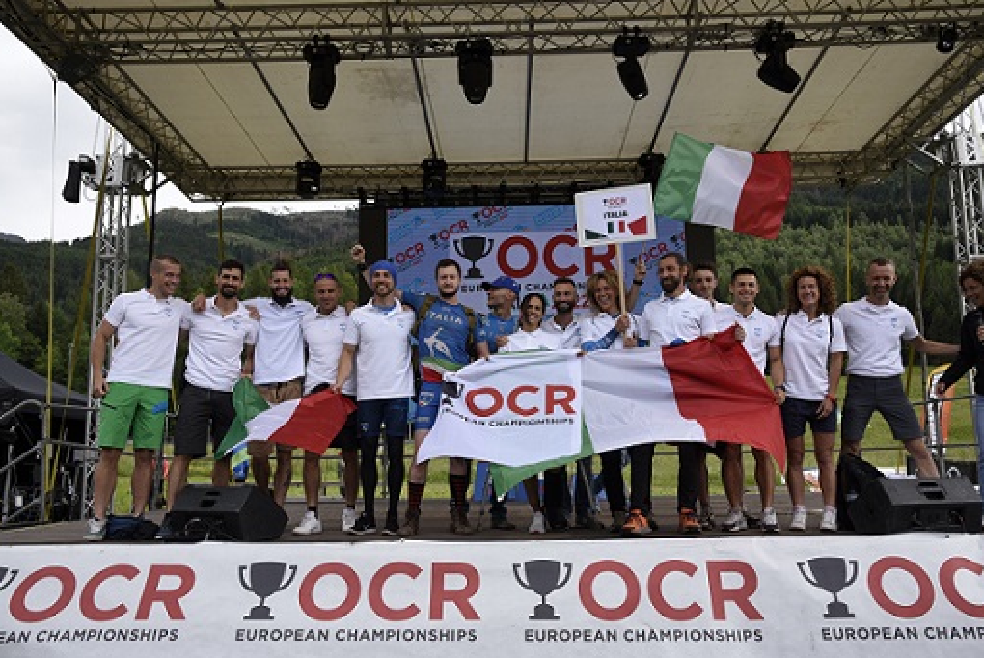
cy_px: 332
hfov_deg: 60.2
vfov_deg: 42.4
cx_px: 499
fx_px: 848
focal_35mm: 31
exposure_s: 1/320
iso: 400
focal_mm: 30
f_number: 9
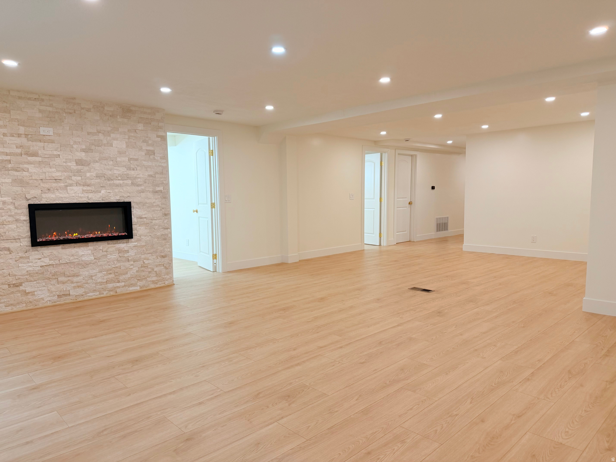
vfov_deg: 56.8
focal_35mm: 24
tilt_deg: -5.2
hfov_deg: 71.6
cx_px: 308
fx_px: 427
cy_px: 231
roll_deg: +0.5
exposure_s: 1/120
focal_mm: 6.76
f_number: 1.78
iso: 125
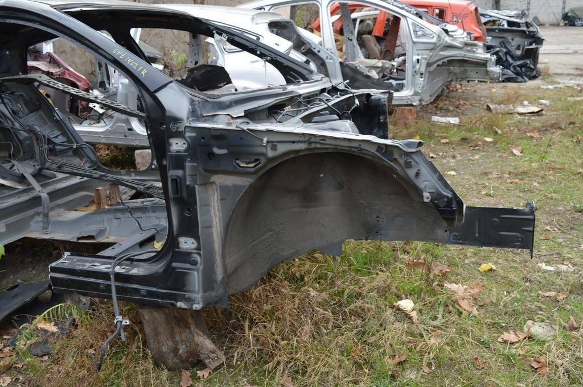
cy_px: 194
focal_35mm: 33
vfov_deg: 39.9
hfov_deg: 57.3
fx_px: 534
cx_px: 292
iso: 180
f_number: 5.6
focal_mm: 22
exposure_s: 1/125
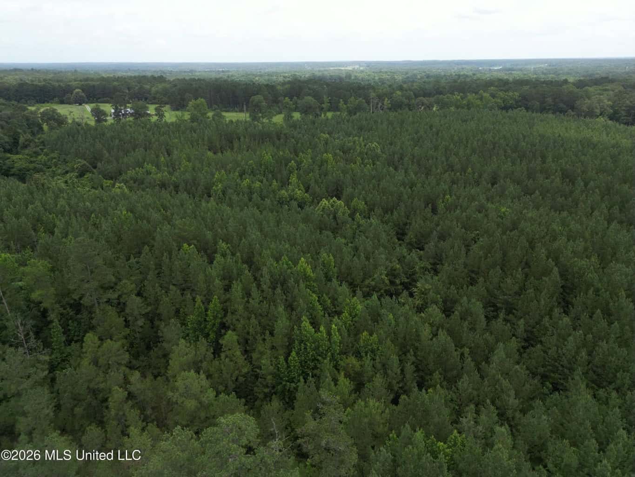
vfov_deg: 56.8
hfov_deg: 71.6
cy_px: 238
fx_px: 440
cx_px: 318
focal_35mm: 24
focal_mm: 6.7
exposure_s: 1/1500
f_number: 1.7
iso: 100
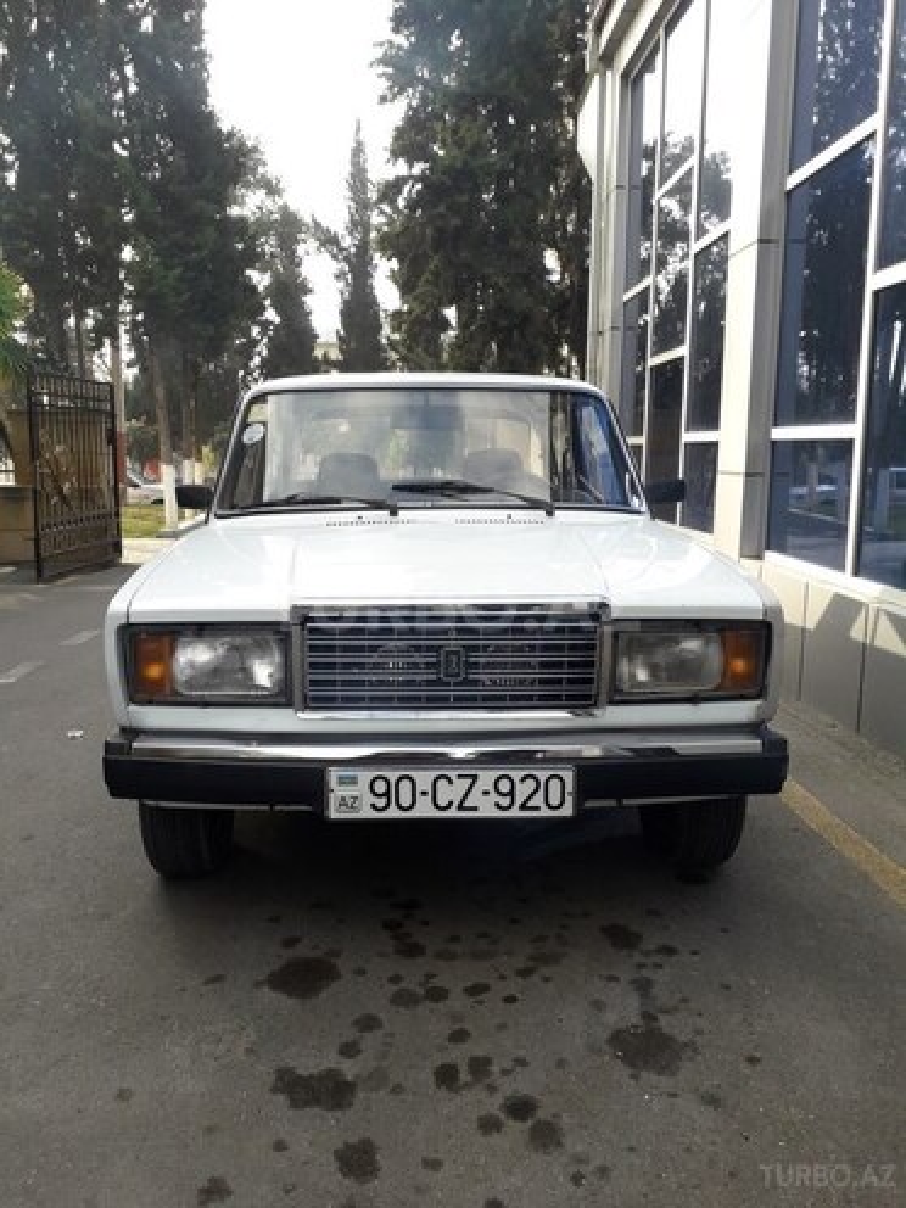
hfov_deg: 51.4
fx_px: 942
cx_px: 453
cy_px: 604
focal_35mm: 27
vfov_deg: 65.3
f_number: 1.9
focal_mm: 3.6
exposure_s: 1/277
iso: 40
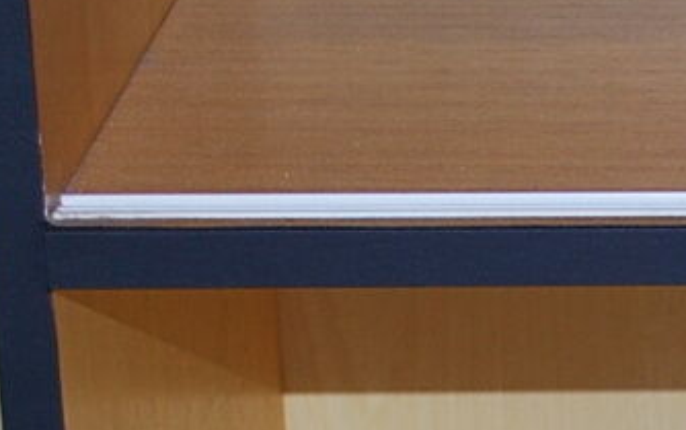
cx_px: 1312
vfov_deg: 6.1
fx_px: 3984
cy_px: 660
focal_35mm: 213
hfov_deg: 9.3
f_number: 4.2
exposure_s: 1/60
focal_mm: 24
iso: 200
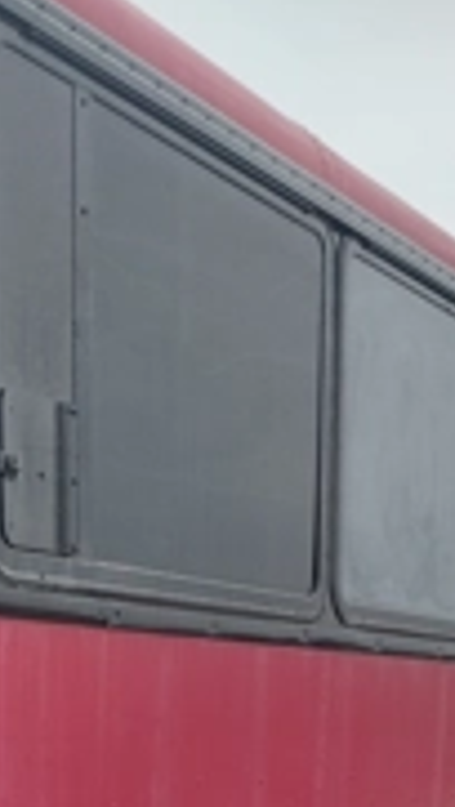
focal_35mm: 78
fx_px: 1671
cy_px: 914
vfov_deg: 25.0
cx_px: 36
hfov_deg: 15.3
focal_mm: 4.71
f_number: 1.7
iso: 100
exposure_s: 1/669
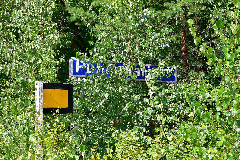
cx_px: 120
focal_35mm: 52
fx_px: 347
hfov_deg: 38.2
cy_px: 80
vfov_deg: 26.0
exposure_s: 1/160
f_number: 9
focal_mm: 35
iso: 250
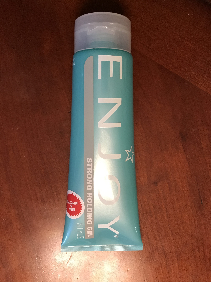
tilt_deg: -86.4
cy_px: 141
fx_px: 228
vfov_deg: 63.4
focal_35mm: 28
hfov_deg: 49.7
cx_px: 106
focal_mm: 3.99
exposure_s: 1/15
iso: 80
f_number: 1.8
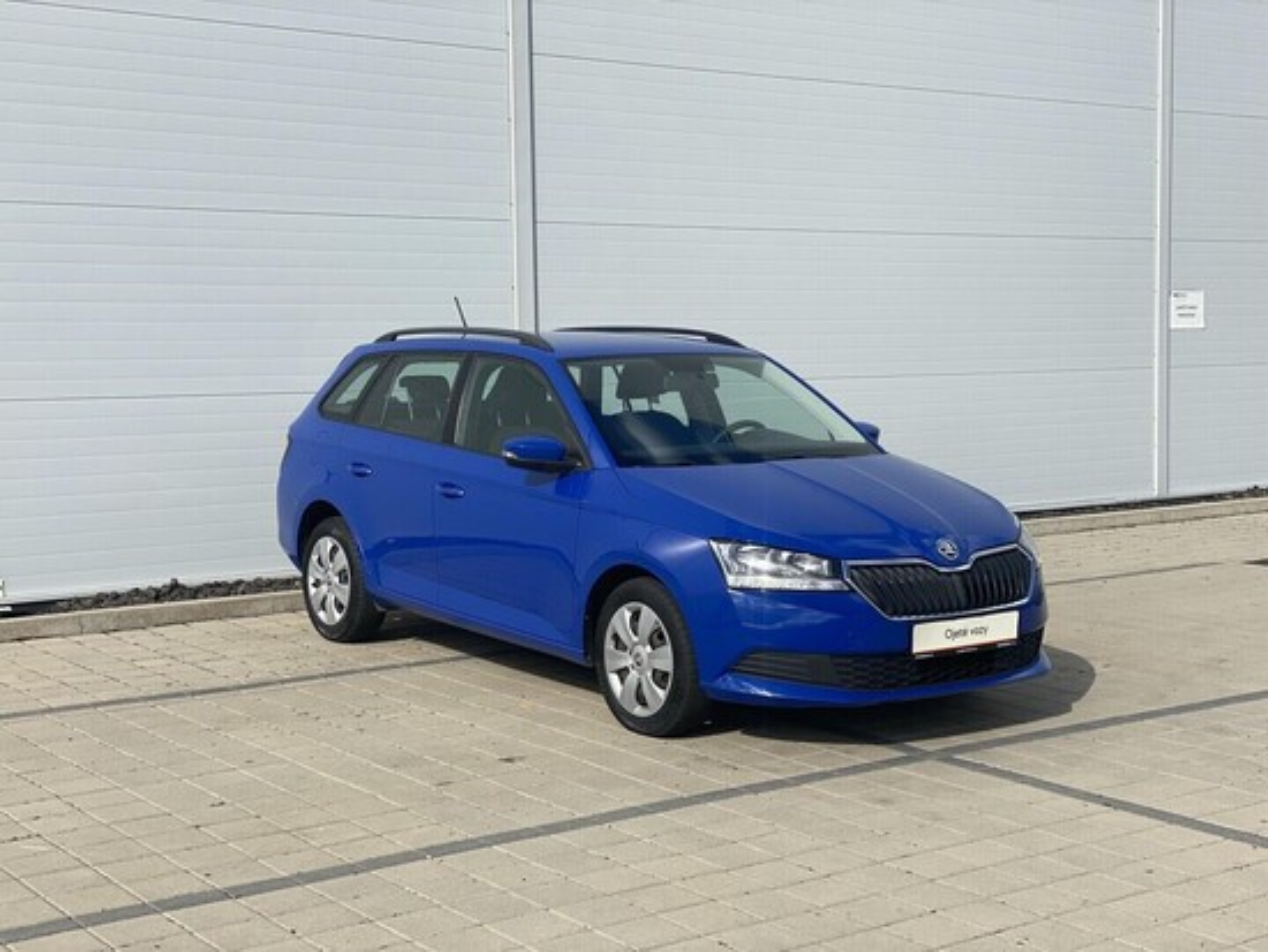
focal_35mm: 52
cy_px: 476
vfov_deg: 28.1
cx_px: 634
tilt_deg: -4.9
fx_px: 1906
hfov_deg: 36.8
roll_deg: +0.7
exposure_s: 1/1653
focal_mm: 6
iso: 20
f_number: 2
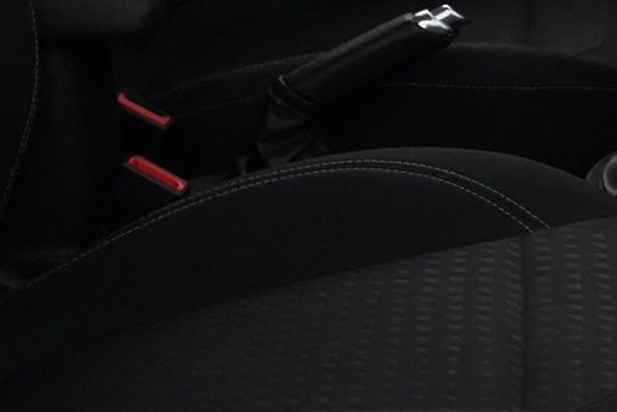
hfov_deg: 14.7
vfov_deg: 9.8
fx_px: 2349
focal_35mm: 137
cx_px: 633
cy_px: -142
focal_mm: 28
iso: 6400
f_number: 3.5
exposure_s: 1/160
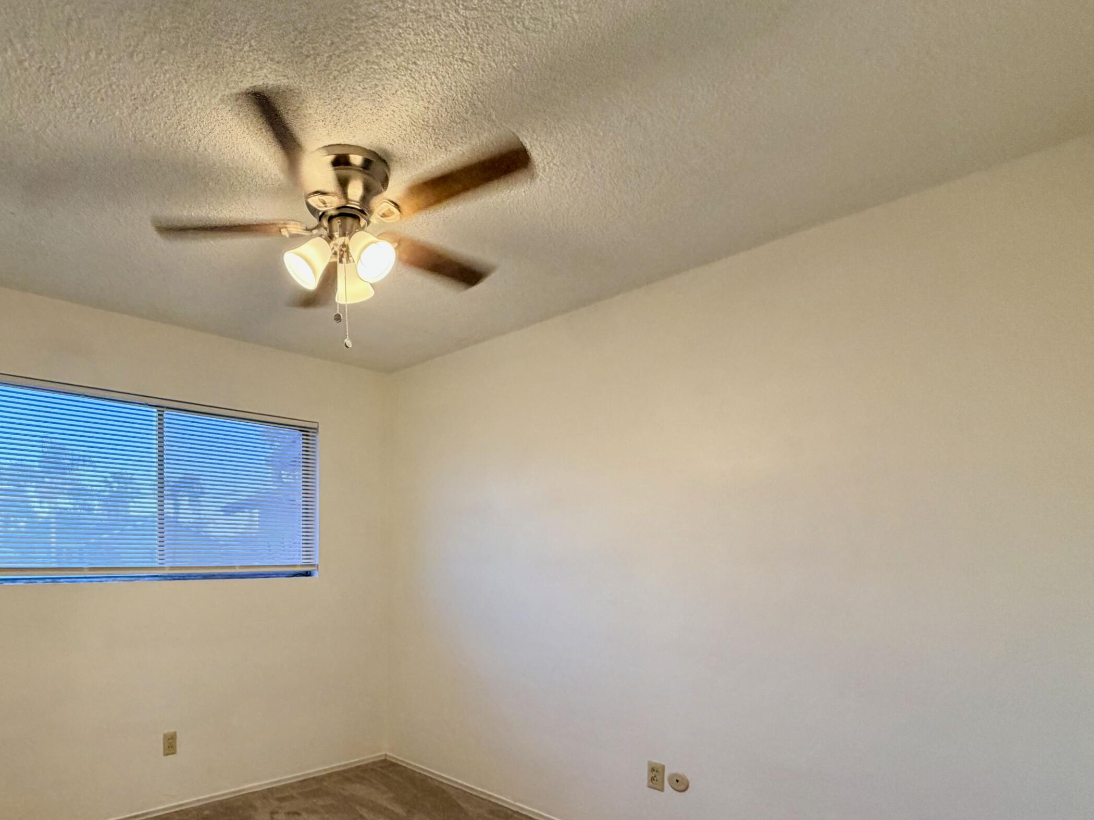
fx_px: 632
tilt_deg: -3.7
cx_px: 353
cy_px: 573
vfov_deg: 63.6
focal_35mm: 20
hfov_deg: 78.7
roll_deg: +0.9
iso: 320
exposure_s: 1/120
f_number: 2.2
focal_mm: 2.22
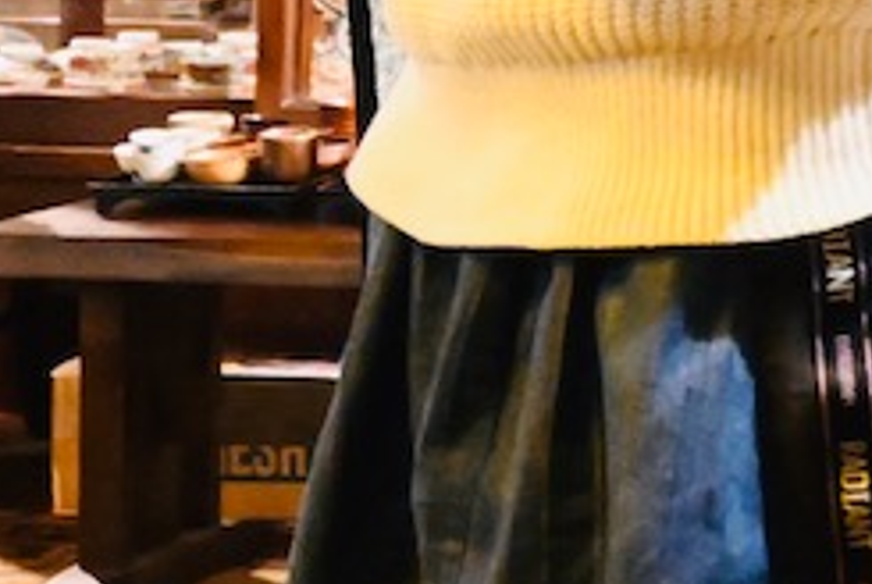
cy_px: -429
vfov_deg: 7.8
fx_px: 4134
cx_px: 1719
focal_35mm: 170
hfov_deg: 11.0
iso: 5600
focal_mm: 19.5
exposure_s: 1/30
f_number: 3.8
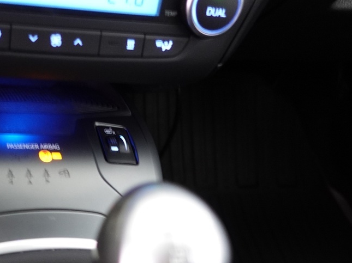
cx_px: 83
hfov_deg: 32.6
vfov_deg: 23.7
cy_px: 285
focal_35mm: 58
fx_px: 589
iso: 800
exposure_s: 1/13
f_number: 1.8
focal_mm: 9.4
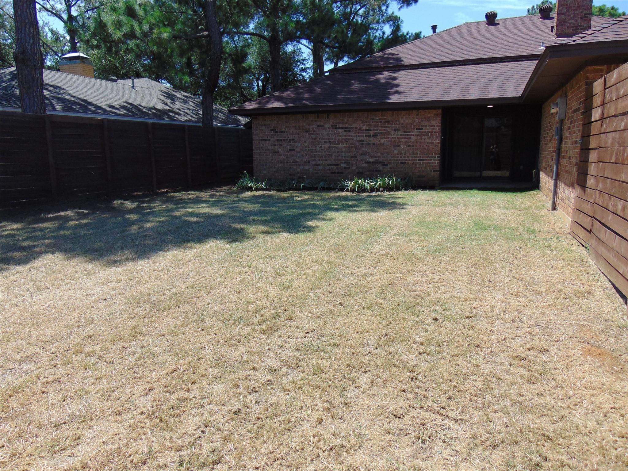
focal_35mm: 25
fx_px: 454
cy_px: 236
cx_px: 314
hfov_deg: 69.4
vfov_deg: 54.9
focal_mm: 4.5
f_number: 3
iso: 80
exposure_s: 1/1000
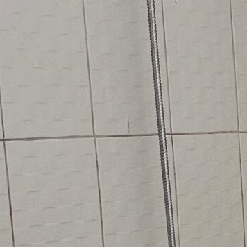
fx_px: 1179
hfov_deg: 11.2
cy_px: 290
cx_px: 436
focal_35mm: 146
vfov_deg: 11.7
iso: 500
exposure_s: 1/170
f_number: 1.7
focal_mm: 6.3
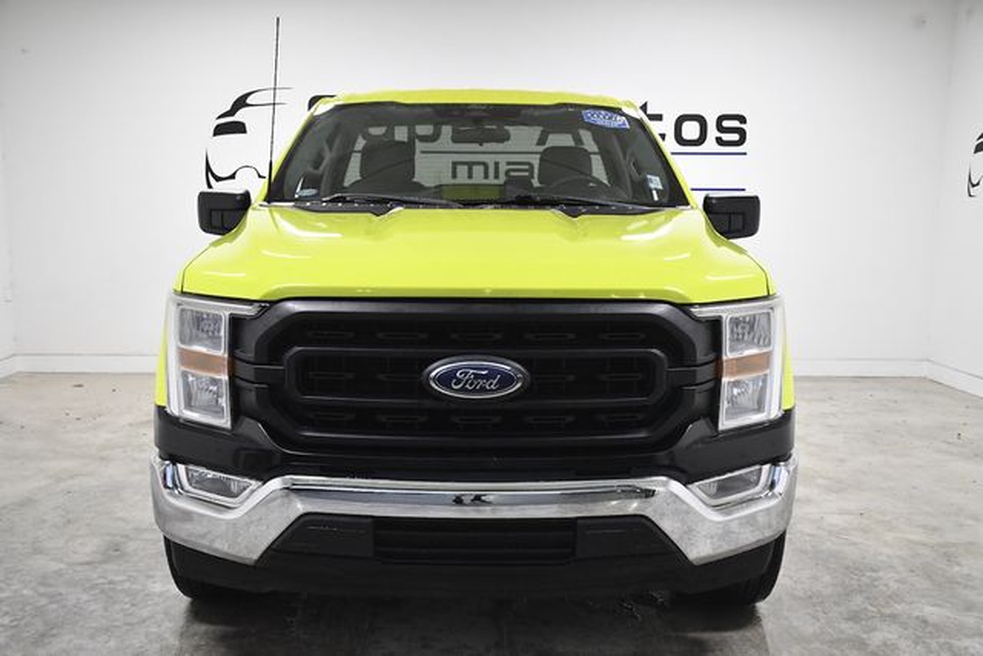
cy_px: 328
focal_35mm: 36
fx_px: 983
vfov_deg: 36.9
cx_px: 492
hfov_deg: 53.1
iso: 2500
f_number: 4.5
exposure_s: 1/500
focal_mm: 24
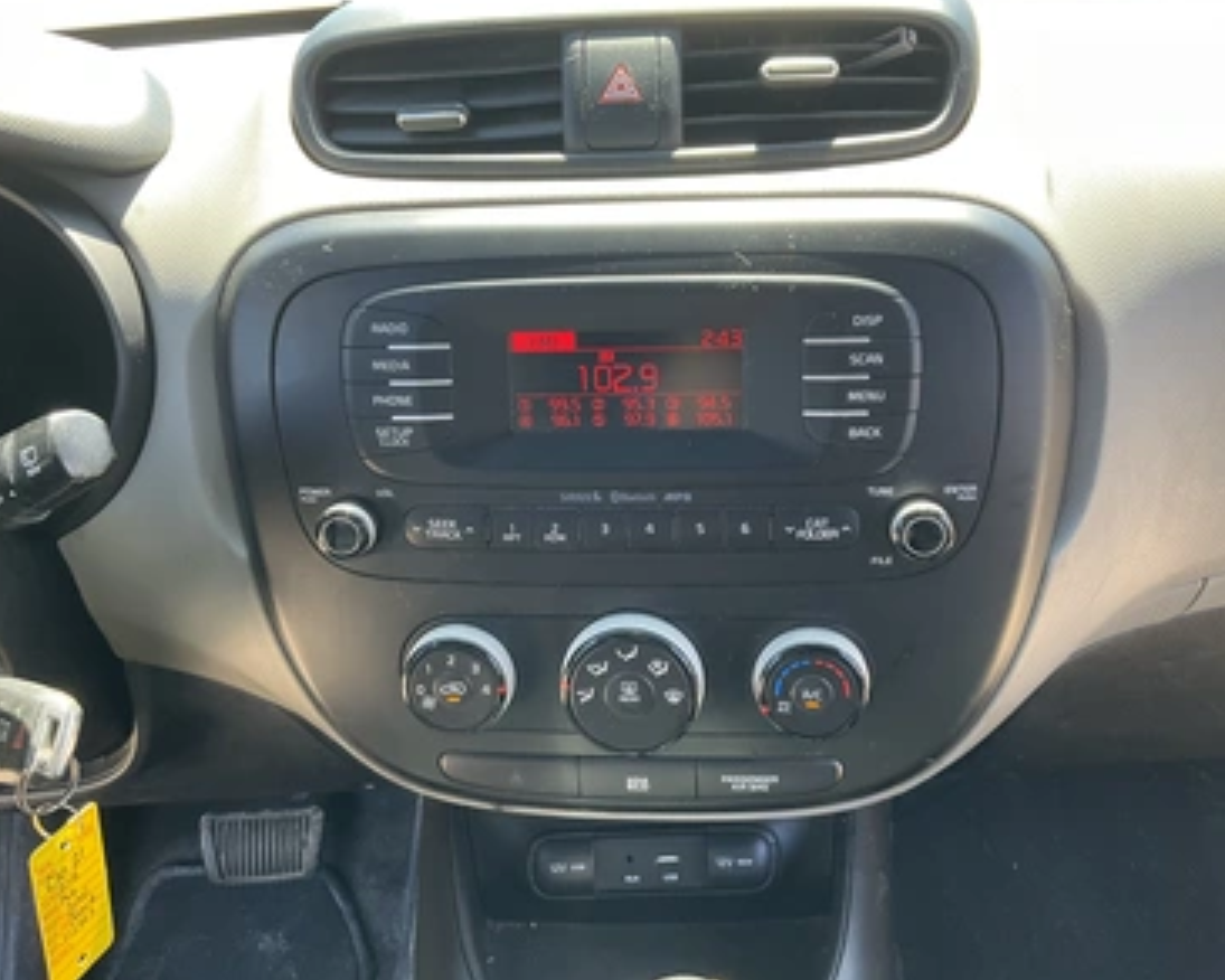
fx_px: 1124
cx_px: 648
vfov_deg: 47.1
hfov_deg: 57.1
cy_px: 480
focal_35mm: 31
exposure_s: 1/122
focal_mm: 3
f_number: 1.8
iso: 50
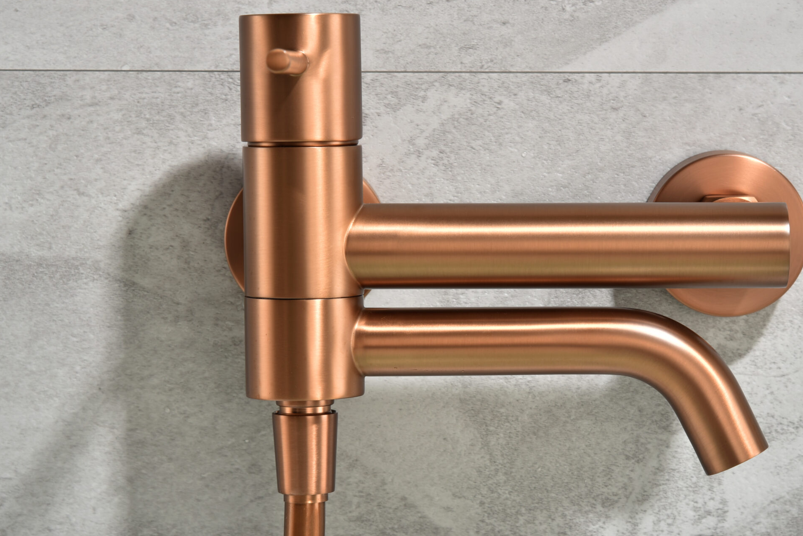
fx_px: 3593
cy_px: 243
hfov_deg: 12.7
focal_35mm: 161
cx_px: 484
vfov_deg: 8.5
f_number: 10
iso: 64
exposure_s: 1/160
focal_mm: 120
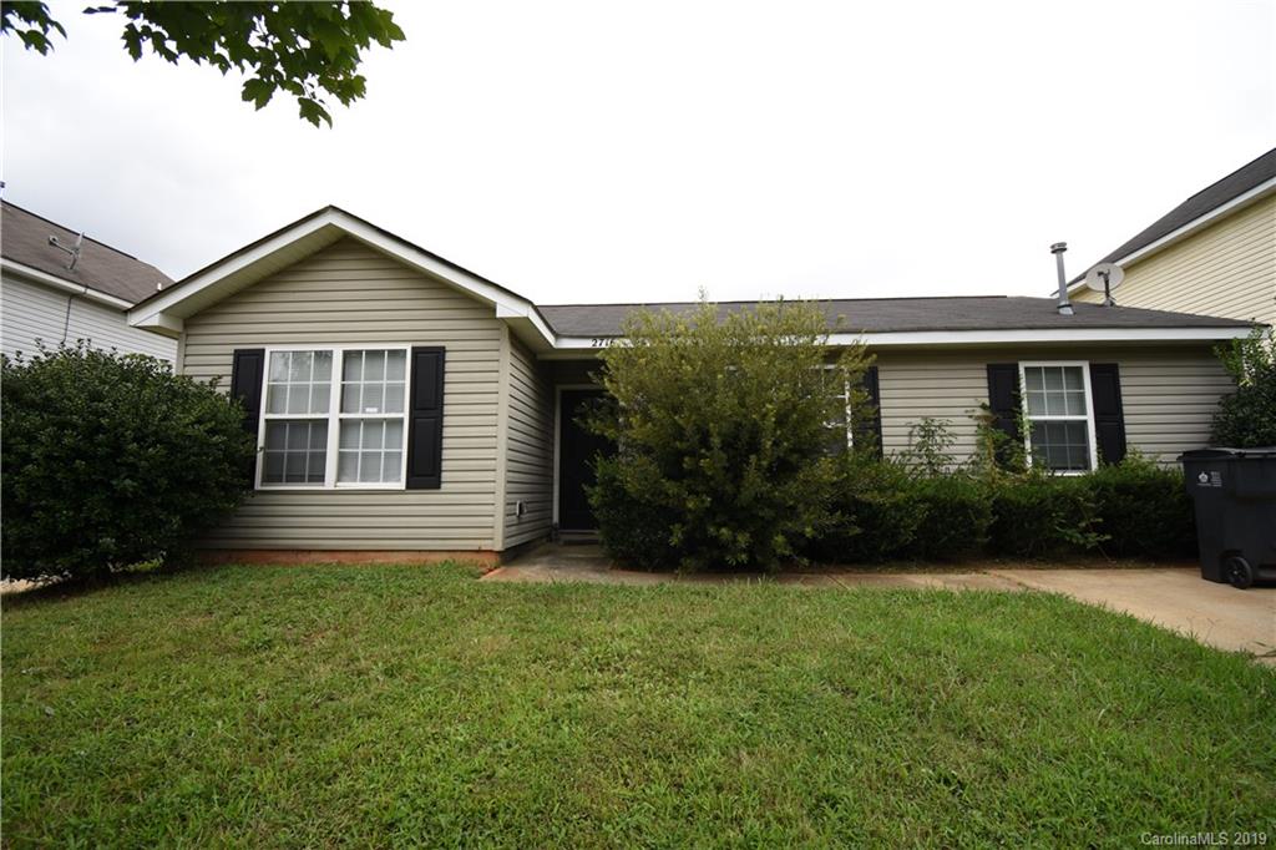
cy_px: 425
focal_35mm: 15
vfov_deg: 77.3
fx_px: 531
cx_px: 638
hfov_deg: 100.4
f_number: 4.5
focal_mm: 10
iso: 100
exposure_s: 1/200
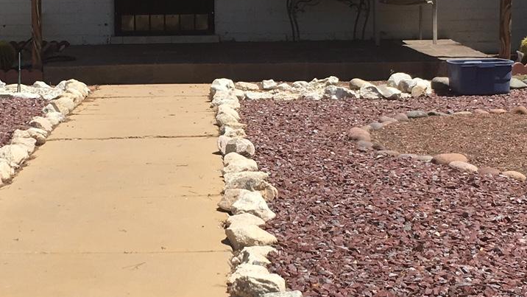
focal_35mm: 89
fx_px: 1244
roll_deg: -1.0
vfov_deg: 13.6
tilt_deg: -8.1
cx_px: 153
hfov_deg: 23.7
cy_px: 157
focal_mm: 4.15
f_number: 2.2
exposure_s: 1/2079
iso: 25
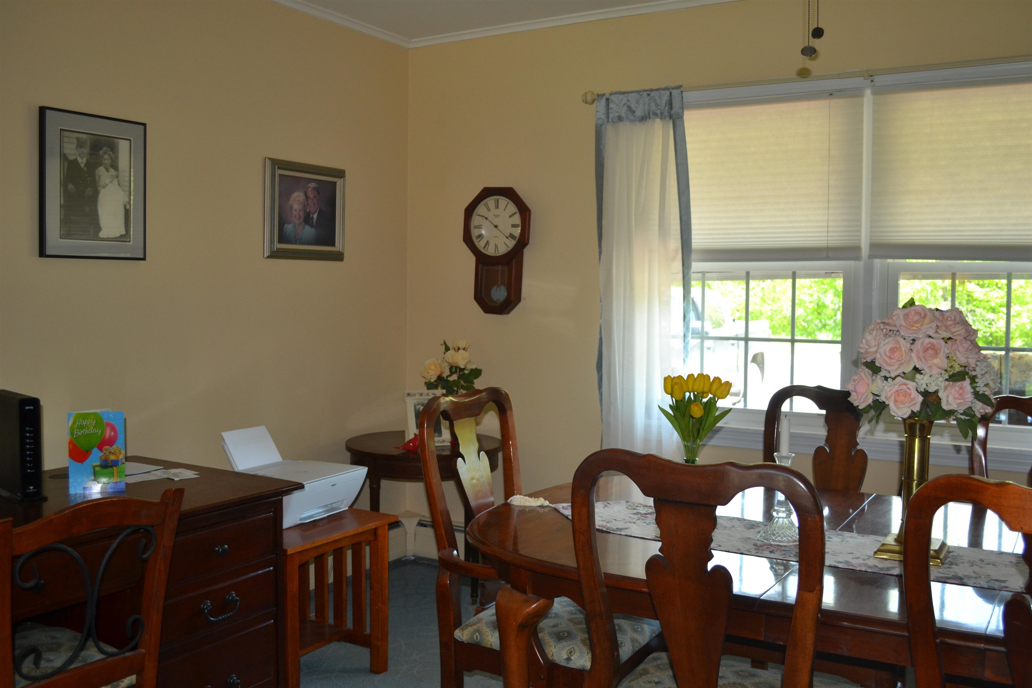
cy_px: 344
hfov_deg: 57.2
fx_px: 946
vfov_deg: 40.0
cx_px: 516
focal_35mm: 33
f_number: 4
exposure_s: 1/60
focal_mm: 22
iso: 450
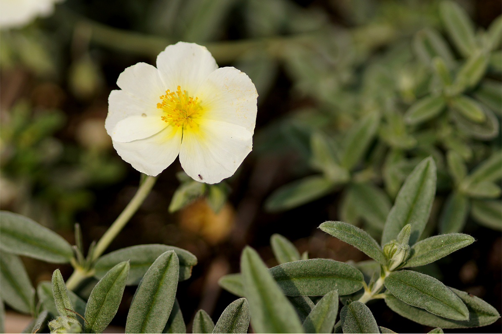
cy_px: 167
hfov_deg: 13.7
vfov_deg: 9.1
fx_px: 2092
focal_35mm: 150
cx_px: 251
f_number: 2.8
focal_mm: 100
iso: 100
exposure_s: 1/1600
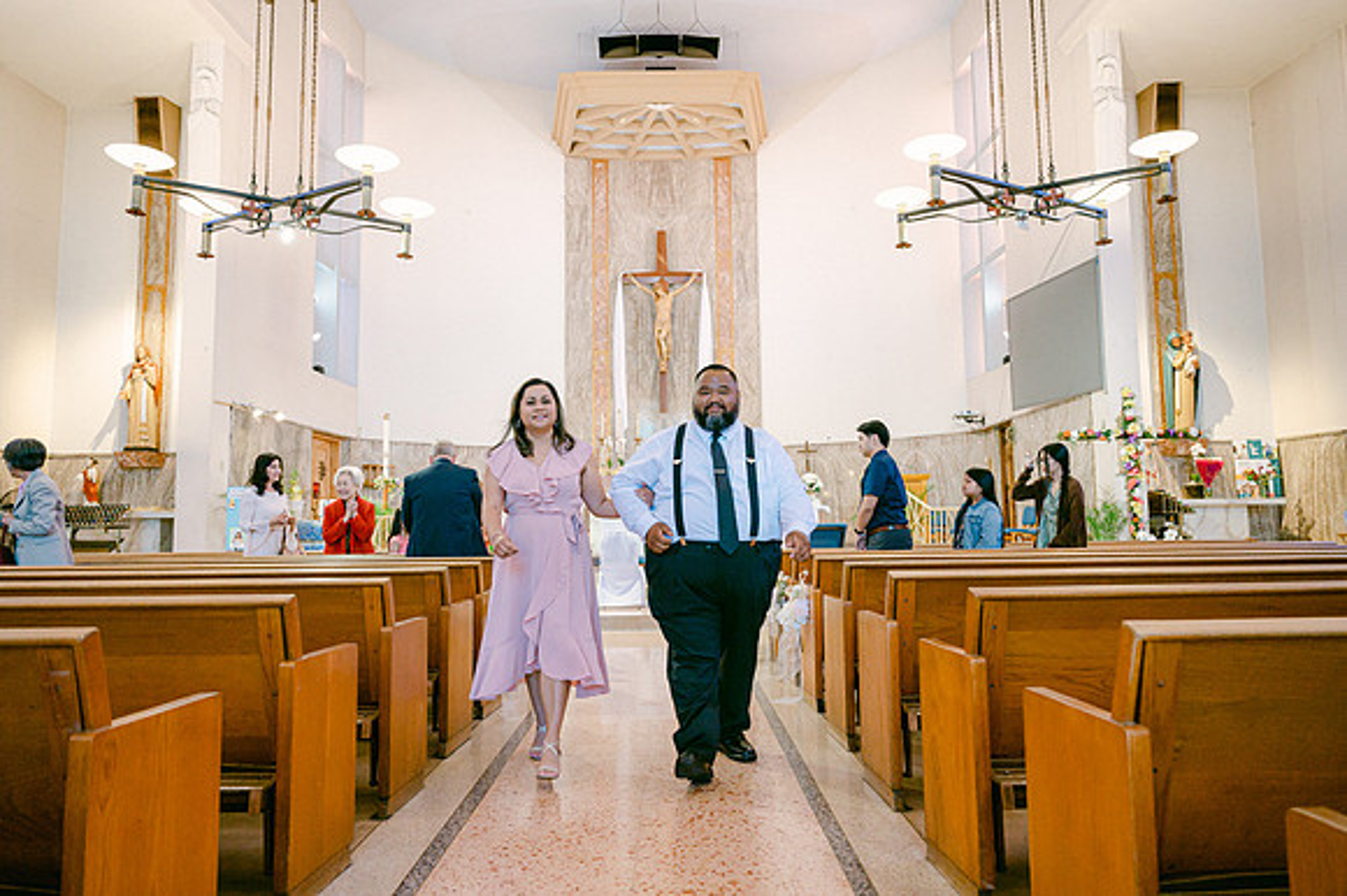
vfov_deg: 53.1
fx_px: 897
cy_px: 448
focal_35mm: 24
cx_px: 674
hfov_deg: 73.8
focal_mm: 24
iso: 2200
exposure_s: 1/125
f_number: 4
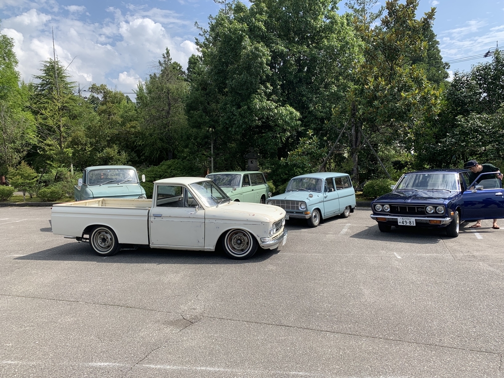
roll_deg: +1.2
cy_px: 189
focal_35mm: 26
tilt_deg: -1.7
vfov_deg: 53.1
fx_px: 379
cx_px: 252
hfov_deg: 67.3
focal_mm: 4.25
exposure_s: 1/1689
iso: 25
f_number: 1.8
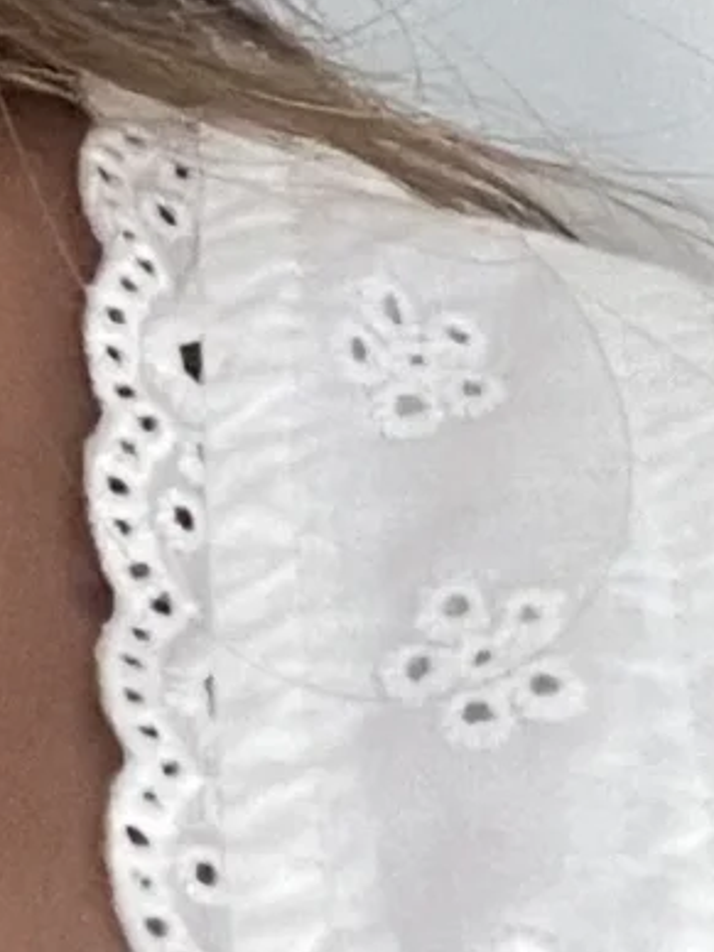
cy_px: -1286
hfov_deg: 7.1
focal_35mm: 198
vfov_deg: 9.1
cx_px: -981
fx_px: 5445
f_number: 2.2
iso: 320
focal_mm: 2.71
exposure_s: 1/60
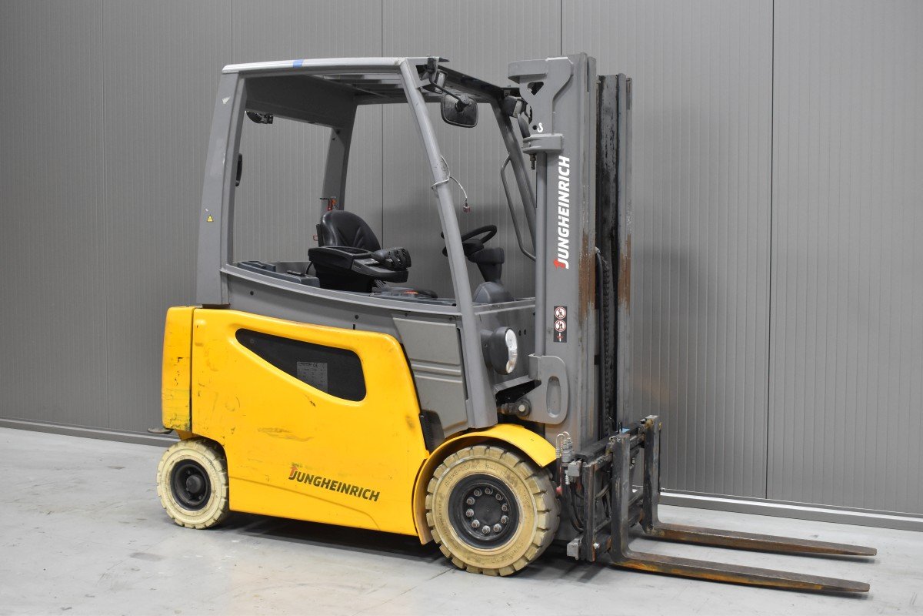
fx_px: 1038
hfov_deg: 47.9
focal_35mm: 40
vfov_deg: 33.0
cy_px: 308
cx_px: 462
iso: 1250
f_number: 5.6
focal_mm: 27
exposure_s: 1/30
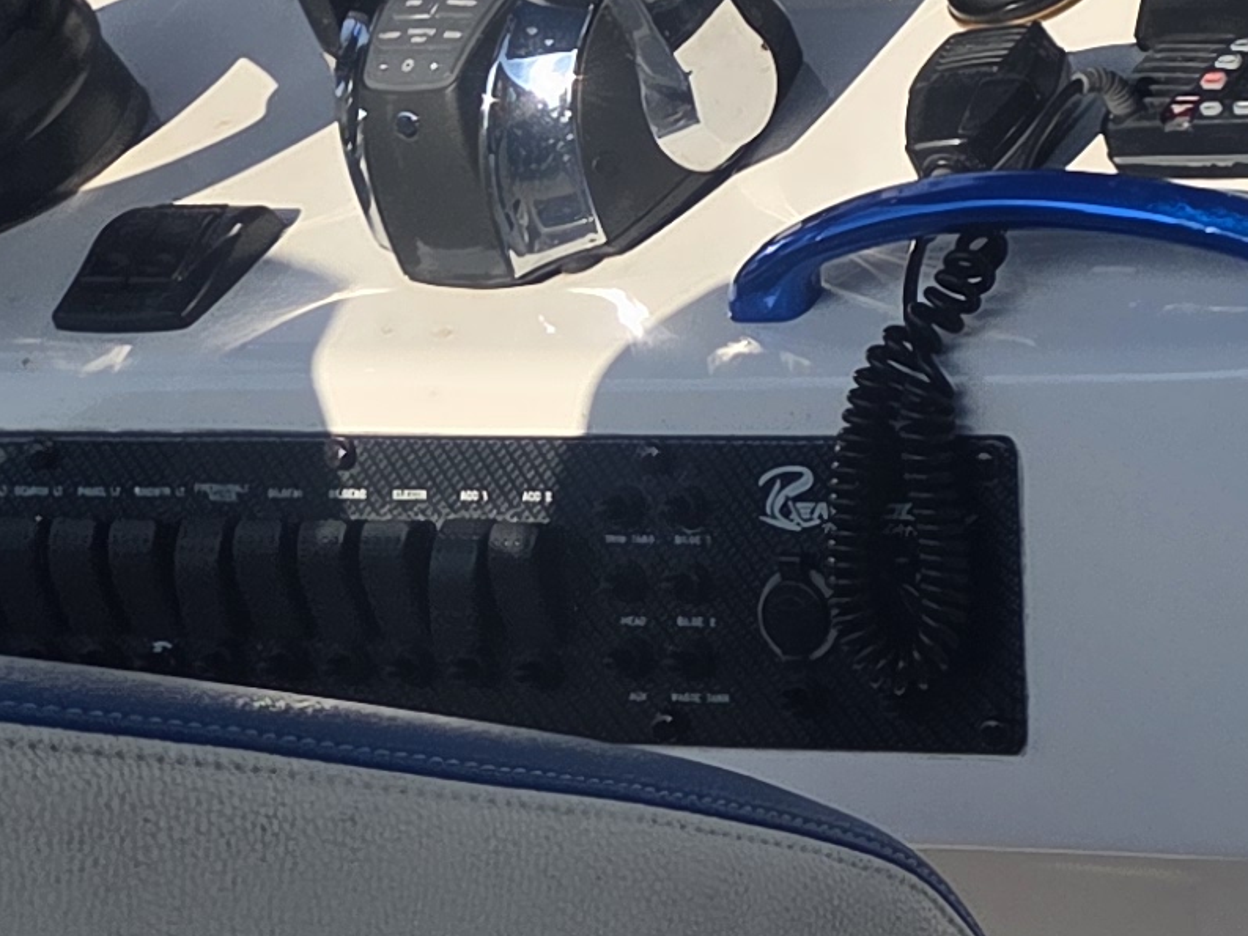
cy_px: -22
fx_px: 4183
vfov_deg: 12.6
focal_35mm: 116
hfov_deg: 13.9
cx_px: 2630
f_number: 1.8
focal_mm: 5.4
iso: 80
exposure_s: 1/5261
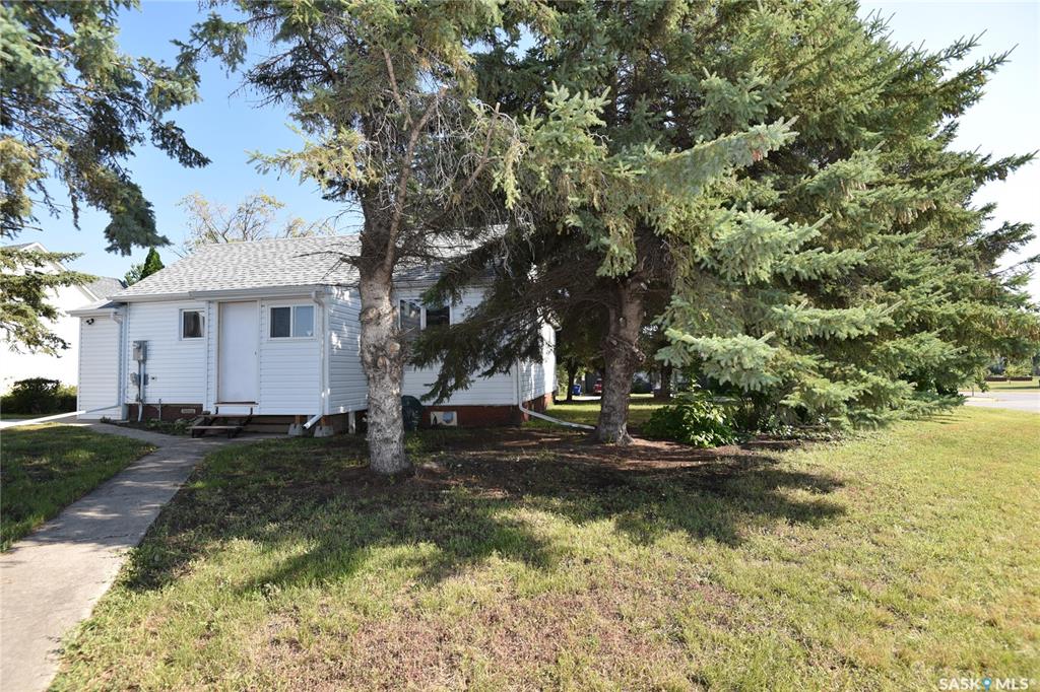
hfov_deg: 96.8
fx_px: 462
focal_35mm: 16
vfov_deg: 73.7
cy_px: 346
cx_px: 520
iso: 100
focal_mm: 16
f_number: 6.3
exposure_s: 1/160
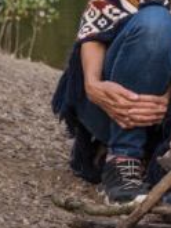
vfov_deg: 8.8
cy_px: 1
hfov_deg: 6.5
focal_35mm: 224
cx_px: 272
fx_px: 1473
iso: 250
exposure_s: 1/160
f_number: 3.5
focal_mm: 40
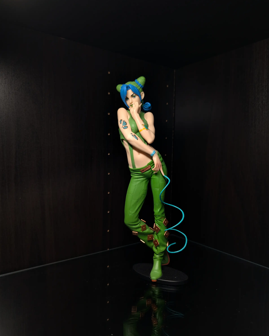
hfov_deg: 56.8
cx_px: 135
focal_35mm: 25
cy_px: 178
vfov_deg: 68.0
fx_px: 249
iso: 46
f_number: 1.68
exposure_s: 1/18.2
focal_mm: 6.9
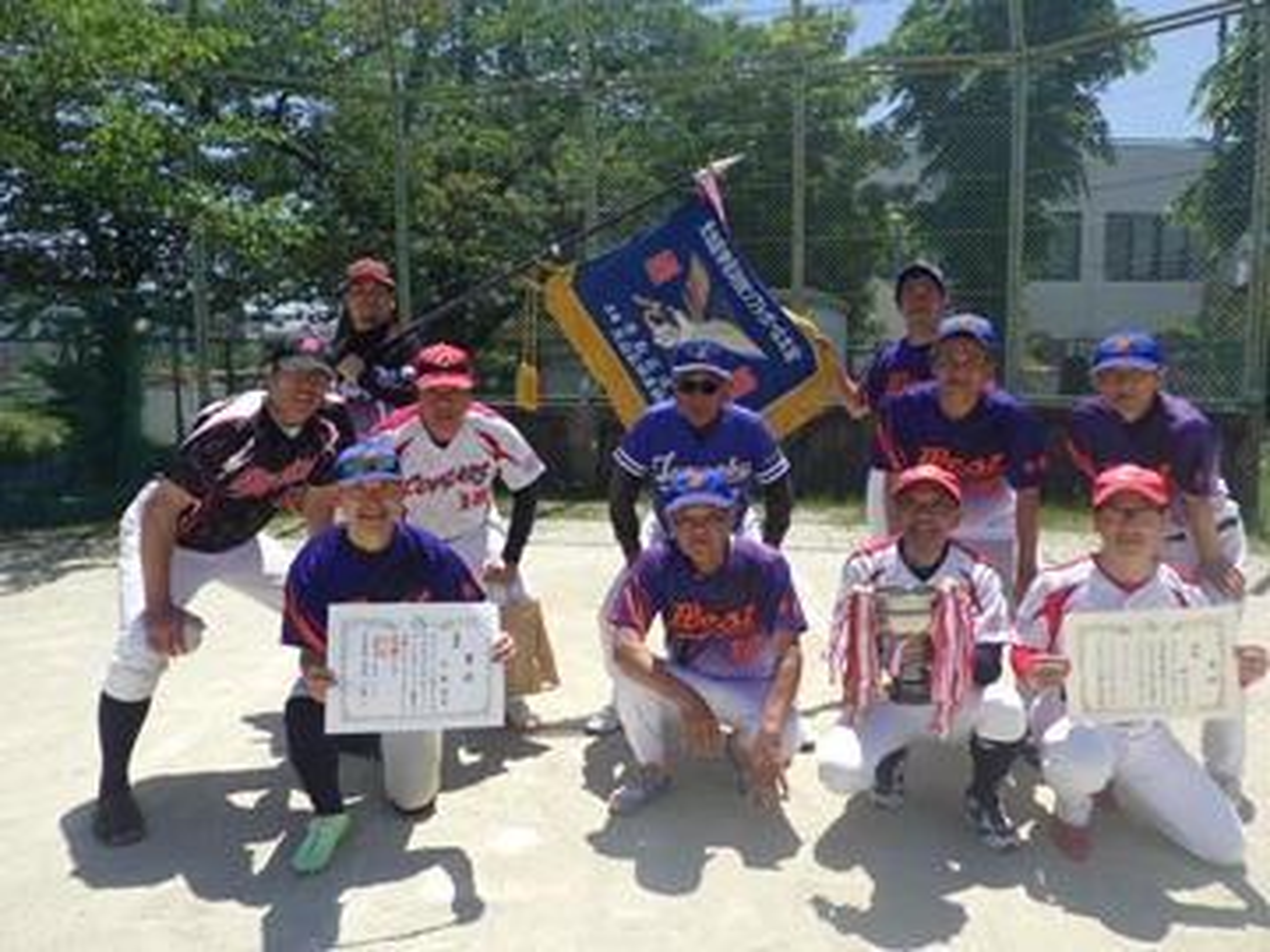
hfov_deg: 63.4
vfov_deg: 49.7
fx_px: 1027
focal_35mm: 28
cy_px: 476
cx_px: 635
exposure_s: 1/800
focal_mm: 5
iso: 125
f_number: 4.2
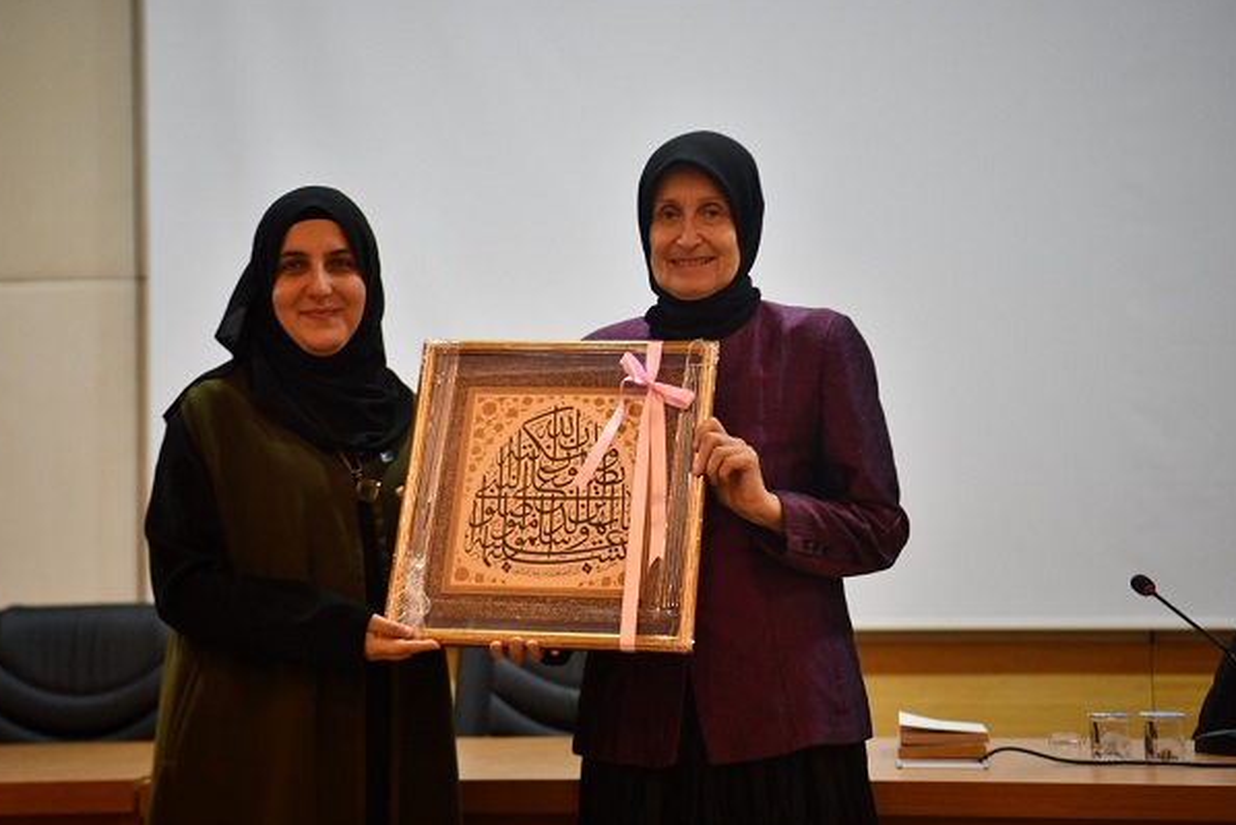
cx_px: 574
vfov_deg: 18.4
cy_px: 393
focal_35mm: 74
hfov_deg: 27.3
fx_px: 2541
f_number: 2.8
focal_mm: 65
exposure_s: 1/160
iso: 1000
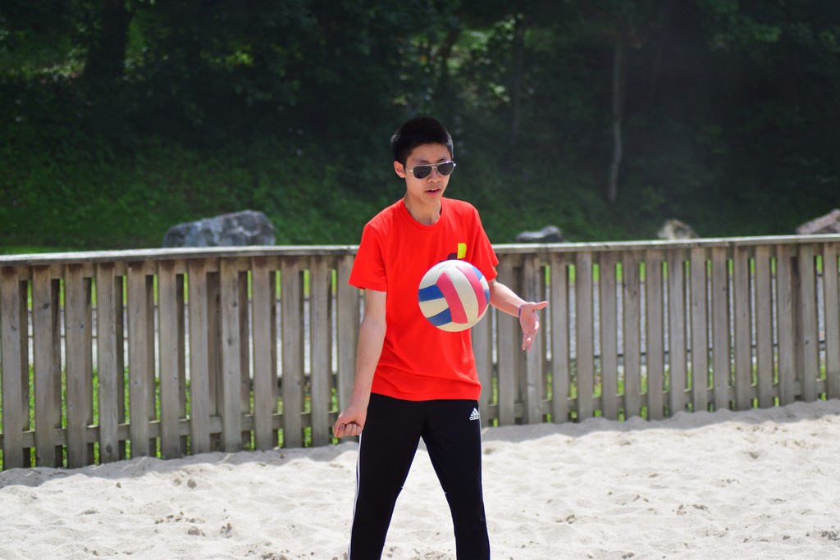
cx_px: 420
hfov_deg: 16.7
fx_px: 2870
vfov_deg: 11.1
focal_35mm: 123
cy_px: 280
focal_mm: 82
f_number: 4
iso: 200
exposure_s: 1/1250
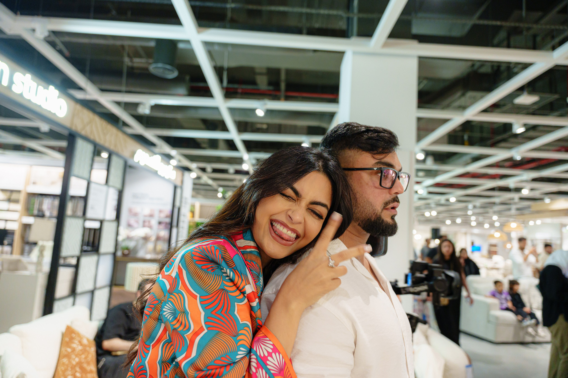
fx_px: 379
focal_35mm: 24
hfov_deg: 73.7
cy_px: 189
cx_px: 284
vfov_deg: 53.1
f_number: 2.8
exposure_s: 1/80
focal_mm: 24
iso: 1000
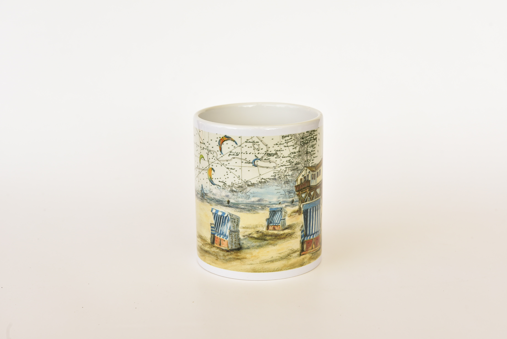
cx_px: 254
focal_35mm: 60
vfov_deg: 22.6
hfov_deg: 33.4
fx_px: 845
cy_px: 170
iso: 400
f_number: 8
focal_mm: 60
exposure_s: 1/125
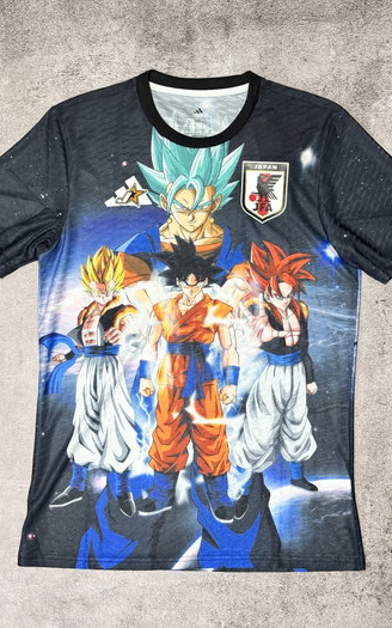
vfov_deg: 36.3
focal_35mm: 56
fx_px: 957
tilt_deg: -83.8
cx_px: 196
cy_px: 310
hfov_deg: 23.1
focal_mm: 5.96
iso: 160
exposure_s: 1/33
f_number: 1.6
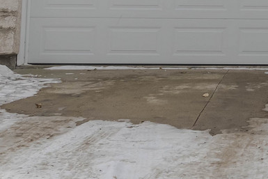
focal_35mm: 130
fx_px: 968
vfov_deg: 10.0
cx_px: 356
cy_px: -139
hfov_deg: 15.0
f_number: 8
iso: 160
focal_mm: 29
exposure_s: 1/6400
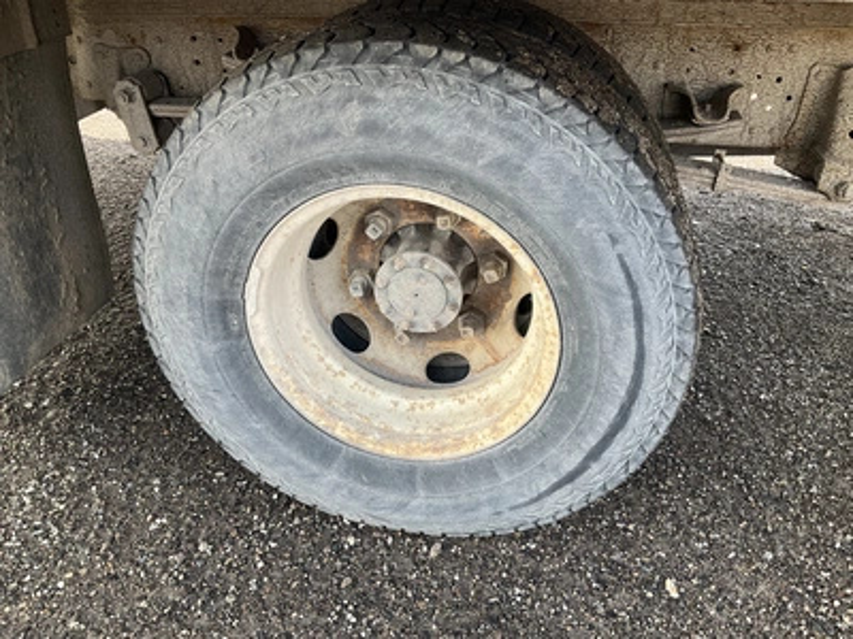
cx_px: 426
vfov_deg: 48.2
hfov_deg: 61.7
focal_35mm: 29
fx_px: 715
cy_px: 320
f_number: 1.8
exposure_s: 1/212
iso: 25
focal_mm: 3
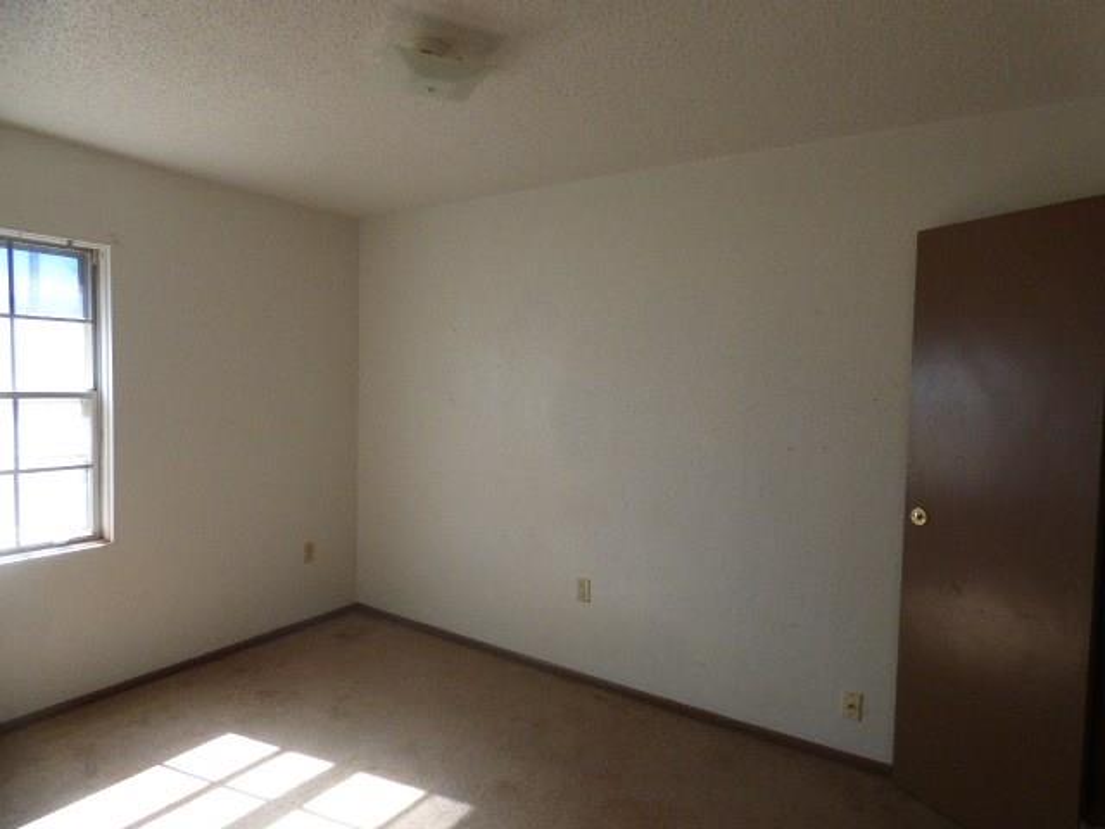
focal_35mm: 20
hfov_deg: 81.7
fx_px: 638
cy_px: 414
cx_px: 552
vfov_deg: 66.0
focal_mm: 3.58
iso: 400
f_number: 2.8
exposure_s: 1/320
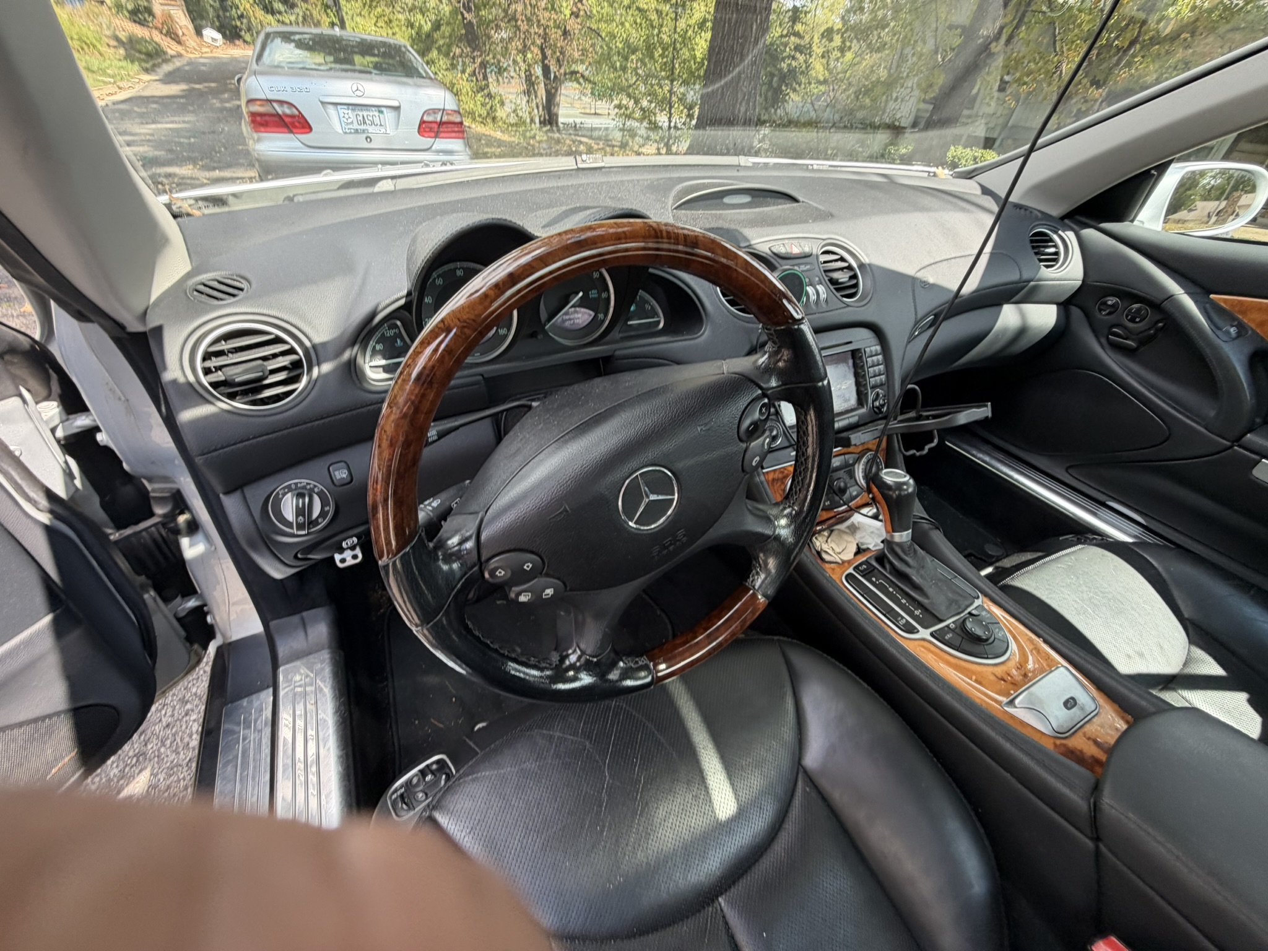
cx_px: 634
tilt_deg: -40.0
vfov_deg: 85.7
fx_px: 513
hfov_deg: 102.1
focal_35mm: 14
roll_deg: +0.2
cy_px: 476
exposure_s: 1/121
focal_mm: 2.22
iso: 80
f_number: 2.2
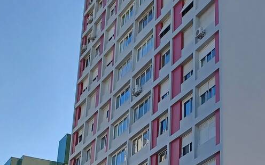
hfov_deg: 25.2
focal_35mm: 77
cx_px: 278
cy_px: 155
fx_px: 556
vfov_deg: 16.7
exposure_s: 1/436
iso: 32
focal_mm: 4.6
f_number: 1.8
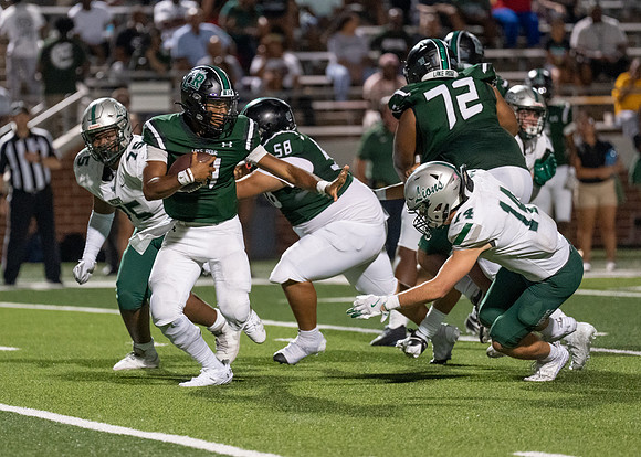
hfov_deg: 6.2
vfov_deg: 4.5
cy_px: 198
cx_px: 263
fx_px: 5884
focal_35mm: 323
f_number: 2.8
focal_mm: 200
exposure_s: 1/1000
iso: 4000
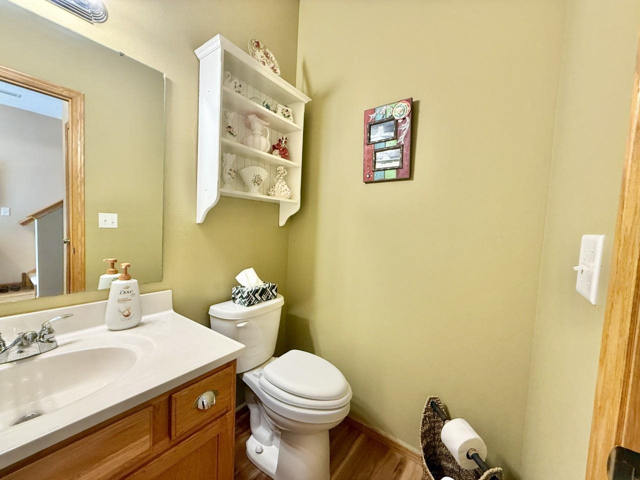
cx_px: 320
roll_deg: -2.3
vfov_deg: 85.7
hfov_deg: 102.1
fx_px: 259
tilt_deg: -2.3
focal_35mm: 14
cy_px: 240
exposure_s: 1/60
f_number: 2.2
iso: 250
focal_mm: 2.22
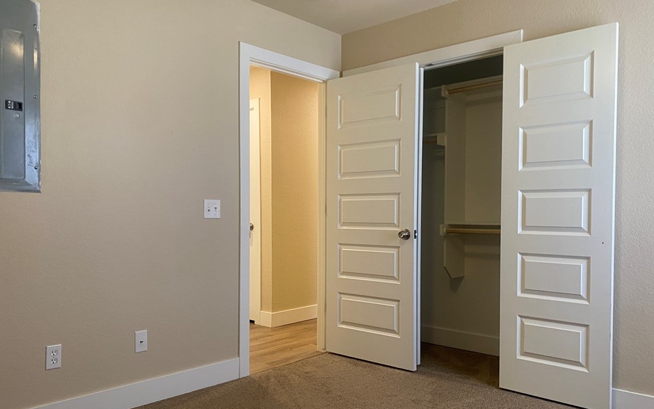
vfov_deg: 41.8
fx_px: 535
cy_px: 224
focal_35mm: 30
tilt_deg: -1.2
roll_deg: -0.3
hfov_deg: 62.9
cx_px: 346
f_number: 1.8
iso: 125
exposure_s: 1/60
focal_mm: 4.25
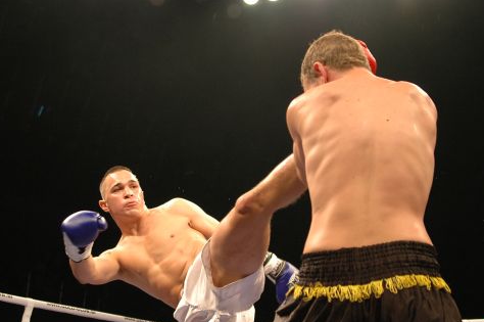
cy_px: 197
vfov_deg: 21.2
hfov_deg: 31.4
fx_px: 860
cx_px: 233
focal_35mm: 64
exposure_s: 1/500
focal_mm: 32
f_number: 2.8
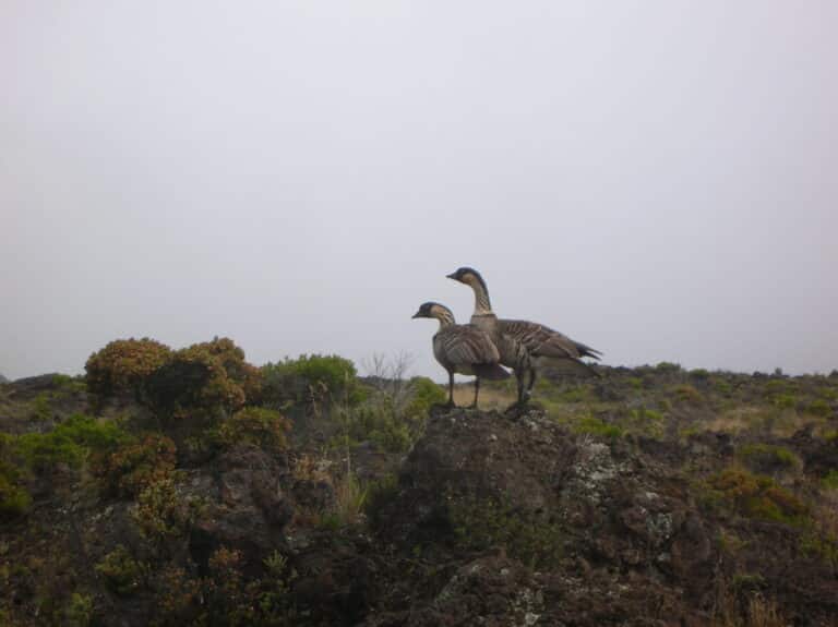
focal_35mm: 105
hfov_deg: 18.7
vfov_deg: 14.1
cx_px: 419
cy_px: 314
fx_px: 2540
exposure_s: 1/479
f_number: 4.9
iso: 50
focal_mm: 17.4
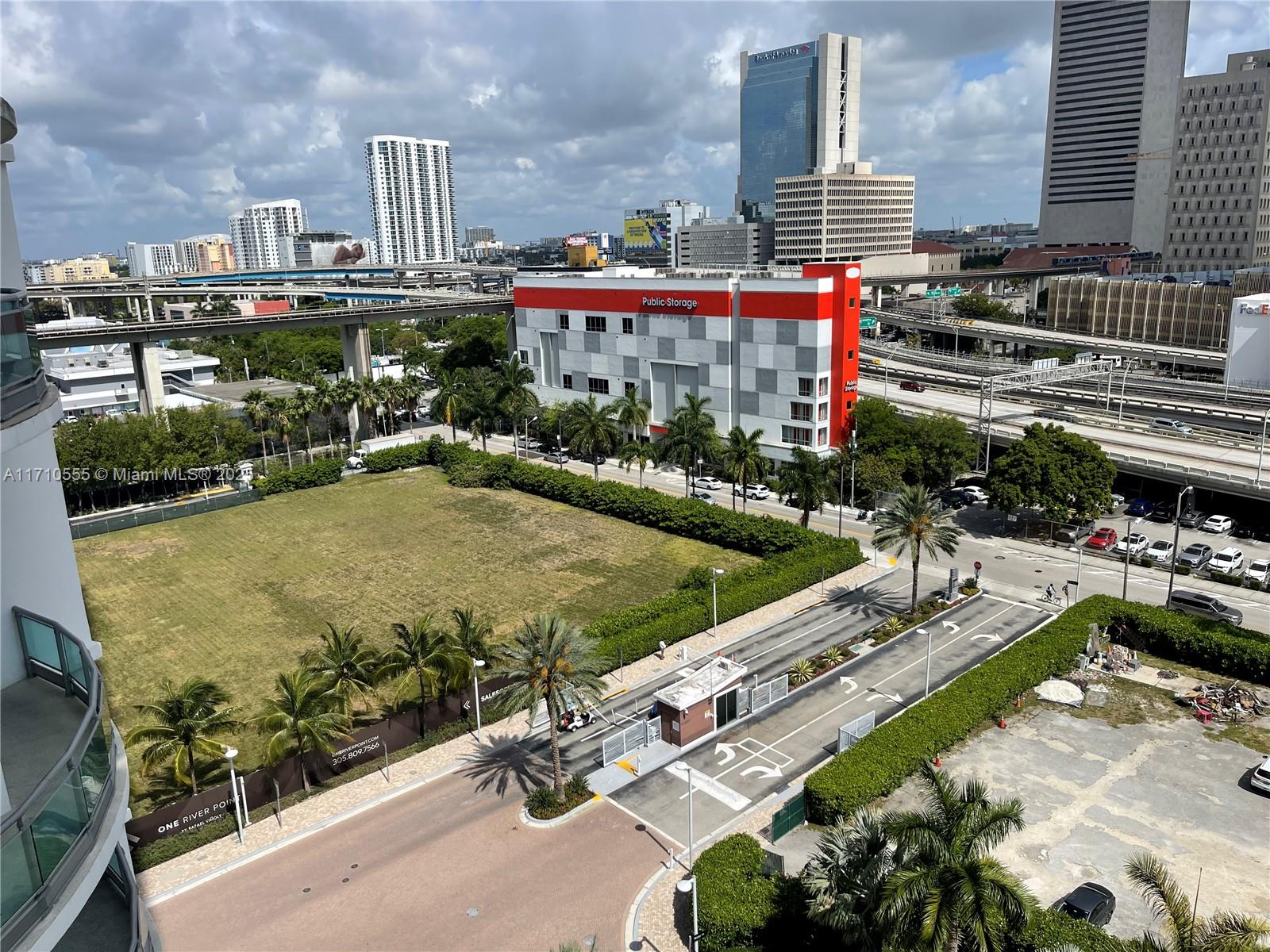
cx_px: 635
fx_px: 954
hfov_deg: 67.3
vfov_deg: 53.1
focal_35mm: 26
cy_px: 476
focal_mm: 5.1
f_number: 1.6
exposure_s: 1/5917
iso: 32
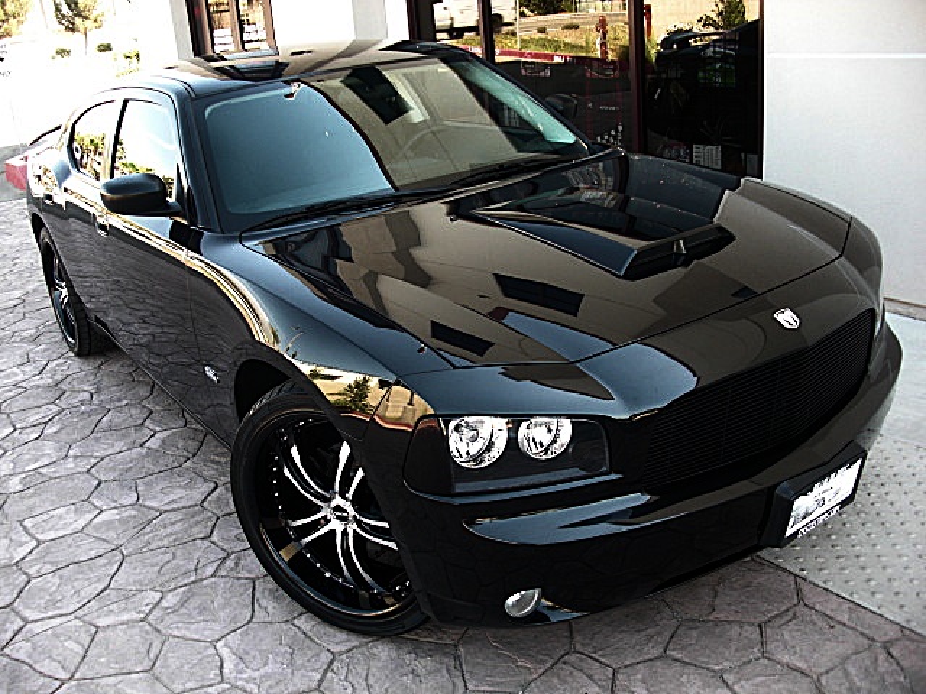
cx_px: 463
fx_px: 963
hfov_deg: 51.4
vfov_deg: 39.7
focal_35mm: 36
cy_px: 347
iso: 100
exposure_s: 1/100
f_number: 2.8
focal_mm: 6.3
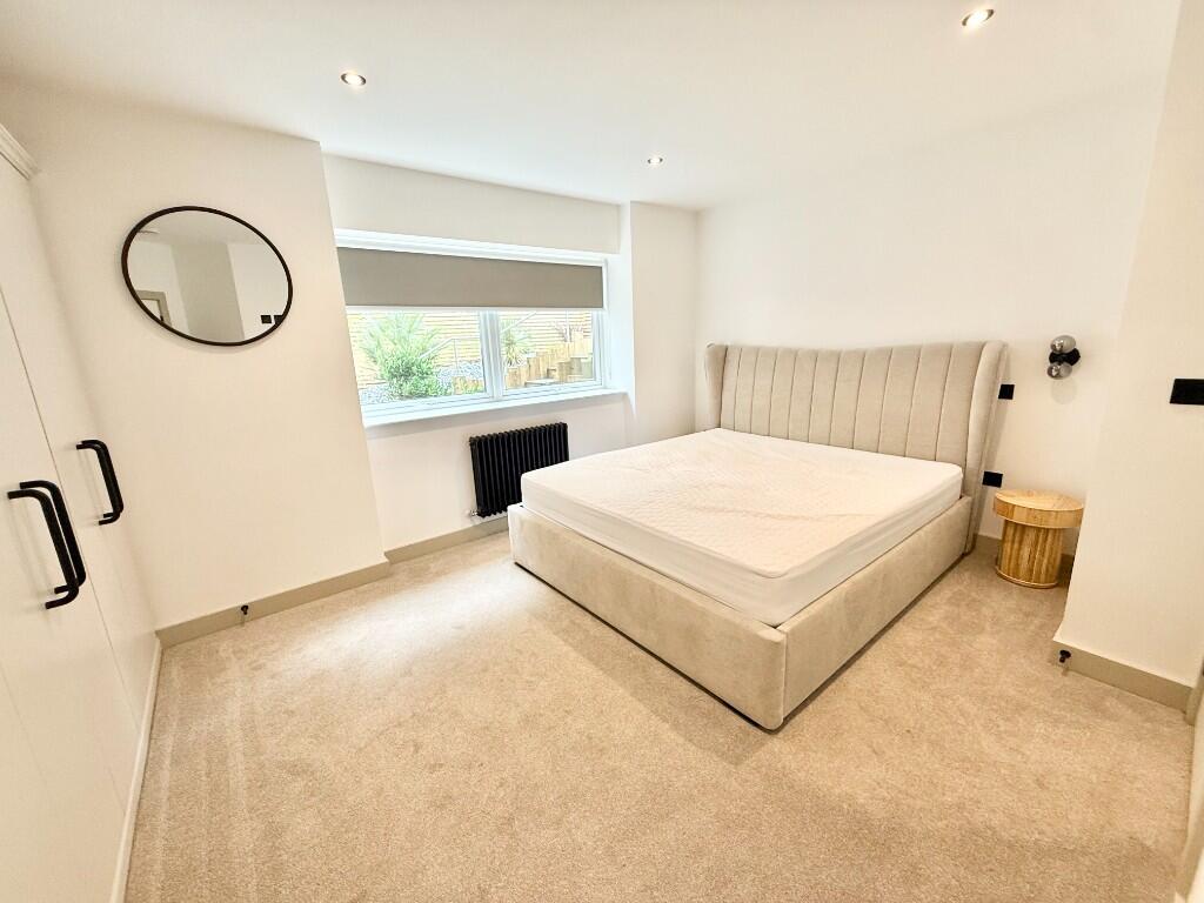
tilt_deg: -12.5
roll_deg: +1.9
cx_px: 602
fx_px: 487
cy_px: 452
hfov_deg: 102.1
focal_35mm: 14
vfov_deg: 85.7
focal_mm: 2.22
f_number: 2.2
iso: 125
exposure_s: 1/100
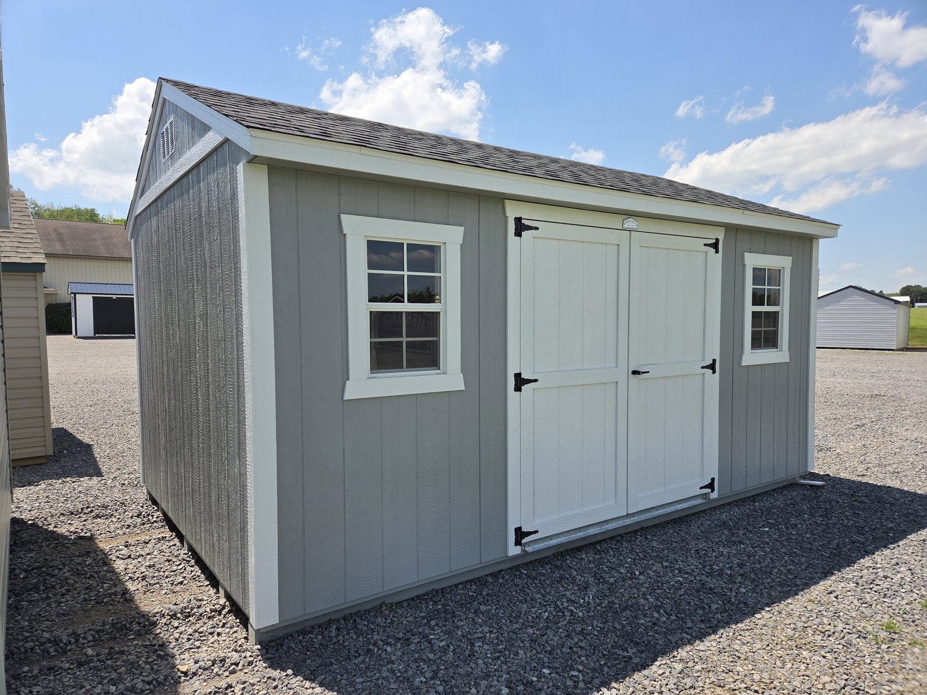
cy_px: 348
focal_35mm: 23
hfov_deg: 73.9
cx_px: 464
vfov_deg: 58.9
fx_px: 616
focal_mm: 5.4
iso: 80
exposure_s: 1/4559
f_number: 1.8
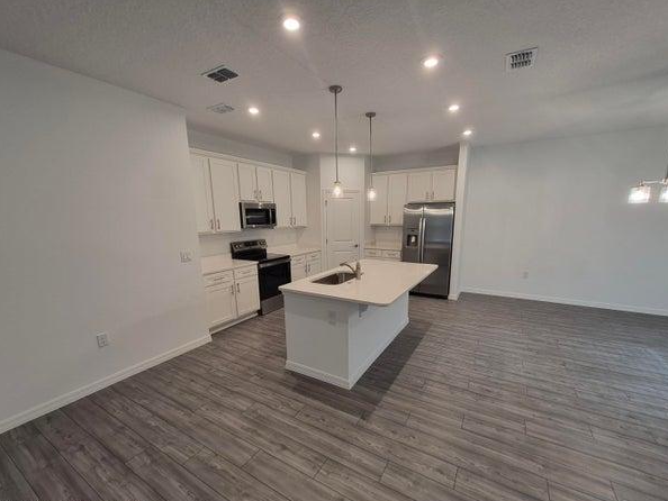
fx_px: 270
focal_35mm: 14
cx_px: 340
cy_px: 266
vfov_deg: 85.6
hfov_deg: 102.0
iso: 125
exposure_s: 1/60
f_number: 2.2
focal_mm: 1.74
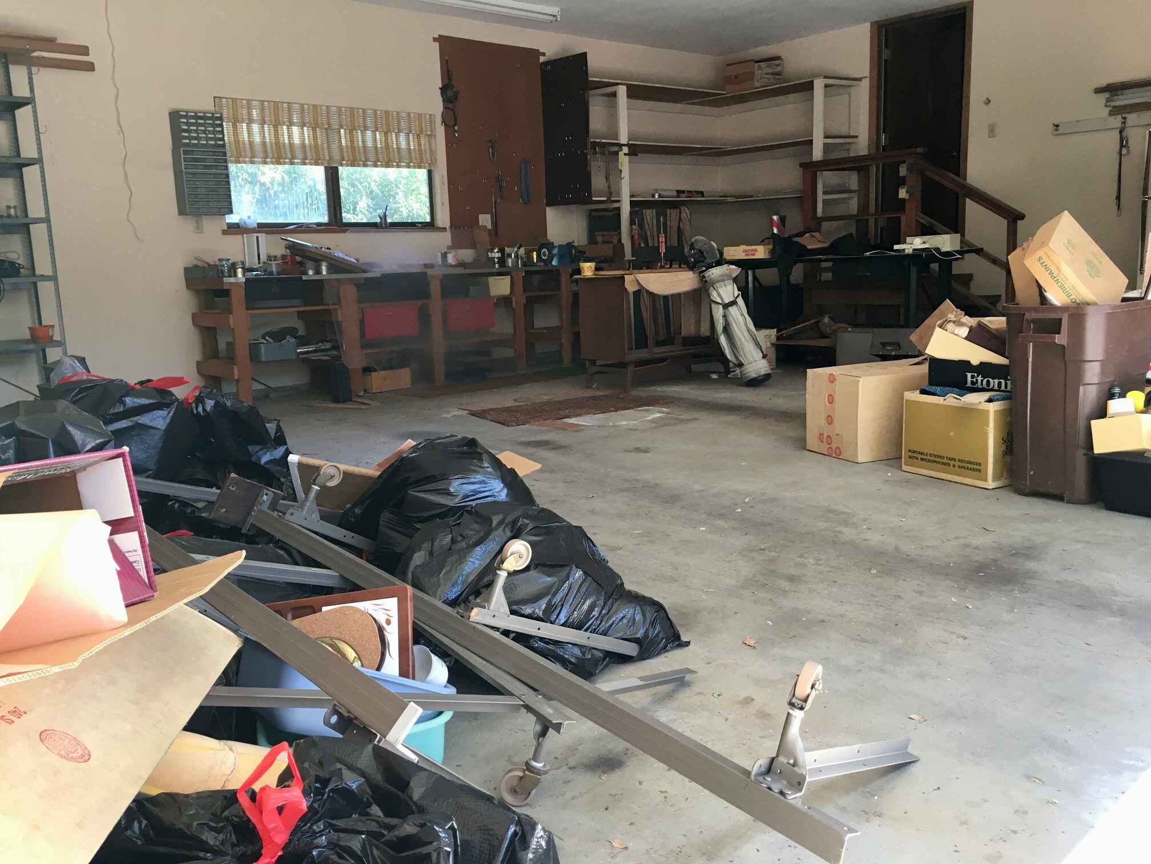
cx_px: 576
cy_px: 432
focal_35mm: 29
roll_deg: +1.6
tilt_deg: -9.5
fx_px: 964
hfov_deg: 61.7
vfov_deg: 48.2
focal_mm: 4.15
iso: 32
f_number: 2.2
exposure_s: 1/30
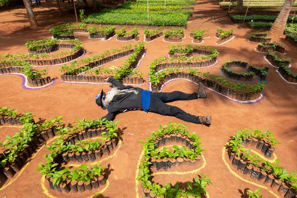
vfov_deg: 53.1
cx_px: 148
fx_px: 198
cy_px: 99
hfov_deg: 73.8
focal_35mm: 24
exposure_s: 1/320
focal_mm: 9
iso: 125
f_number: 5.6
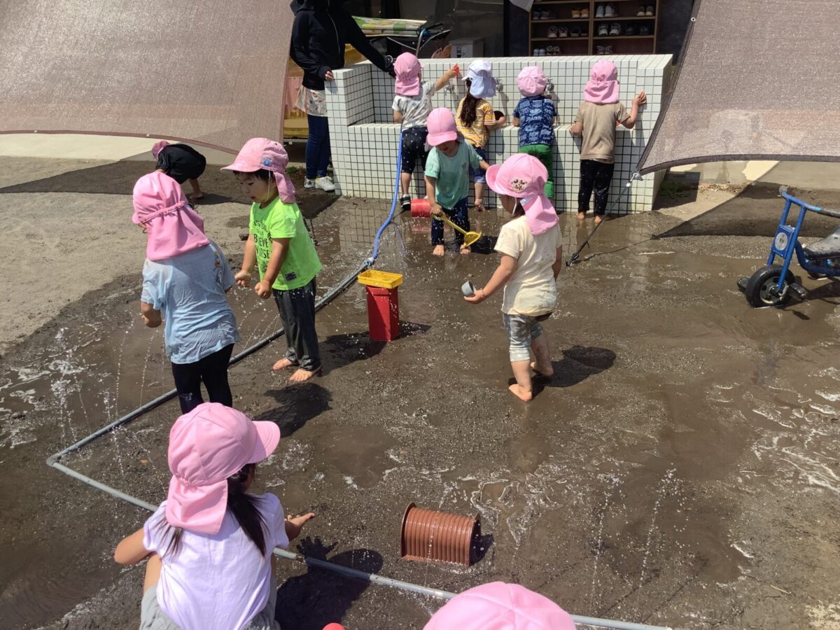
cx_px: 420
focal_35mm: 31
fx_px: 752
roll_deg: +3.3
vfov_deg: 45.4
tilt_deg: -23.4
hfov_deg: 58.4
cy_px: 315
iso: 25
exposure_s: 1/1253
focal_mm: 3.3
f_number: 2.4
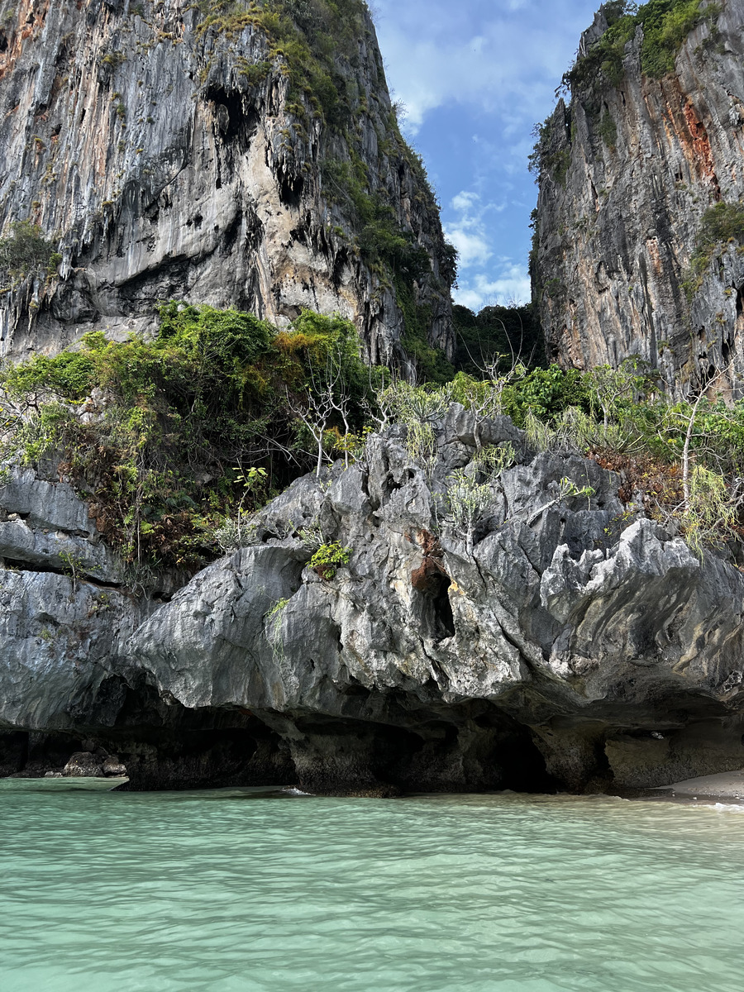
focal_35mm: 26
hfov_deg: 53.1
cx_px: 372
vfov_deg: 67.3
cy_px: 496
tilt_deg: +22.5
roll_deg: -1.4
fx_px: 745
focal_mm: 5.7
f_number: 1.5
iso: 50
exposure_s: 1/763
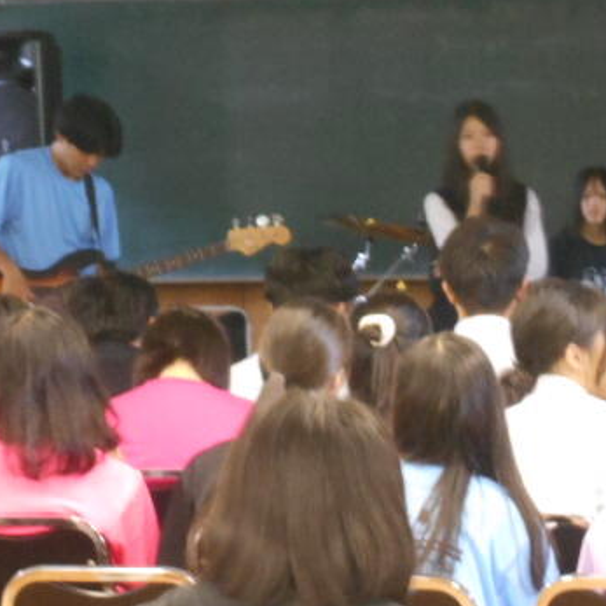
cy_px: 274
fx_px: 4199
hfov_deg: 8.3
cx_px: 398
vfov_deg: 8.3
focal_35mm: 212
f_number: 6.5
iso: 800
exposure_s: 1/5
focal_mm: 23
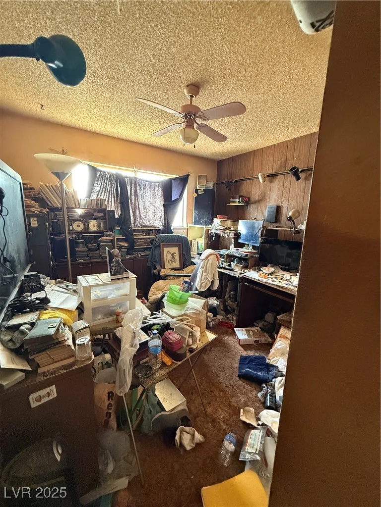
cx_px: 190
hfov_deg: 85.7
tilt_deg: -9.9
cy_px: 254
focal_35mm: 14
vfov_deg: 102.1
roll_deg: -3.2
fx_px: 205
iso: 1000
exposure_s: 1/60
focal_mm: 2.22
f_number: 2.2
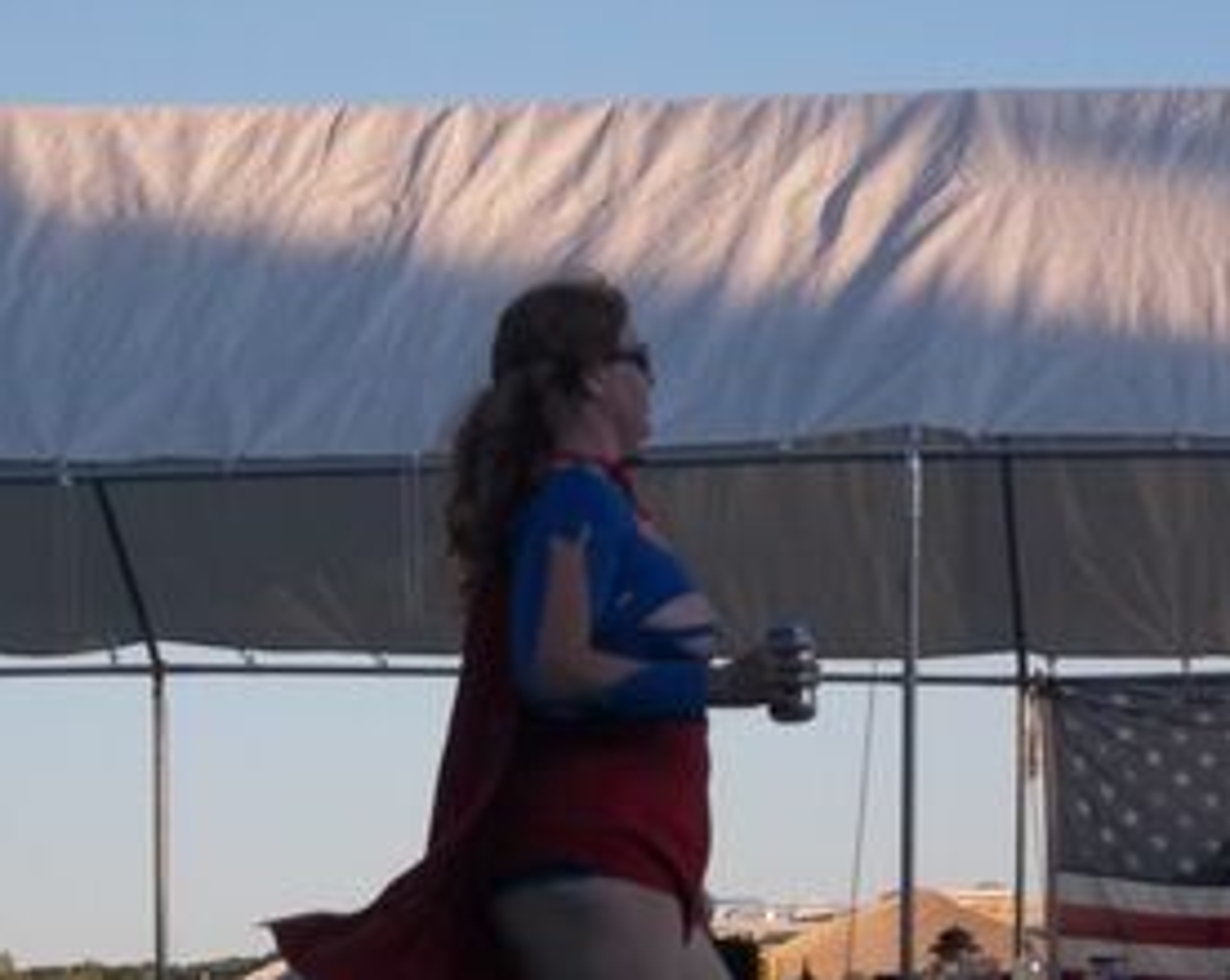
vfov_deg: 10.1
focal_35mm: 153
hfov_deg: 12.6
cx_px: 673
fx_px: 5562
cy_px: 619
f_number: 5
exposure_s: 1/250
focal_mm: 19.6
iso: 80
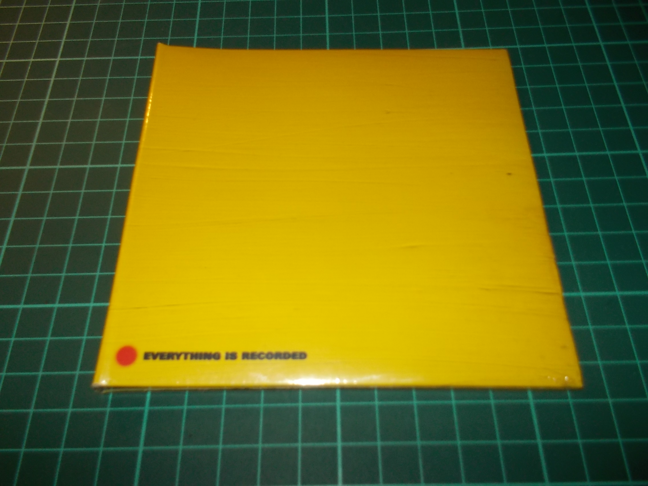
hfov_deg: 61.7
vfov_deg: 48.2
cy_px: 243
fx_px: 543
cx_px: 324
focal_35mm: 29
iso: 200
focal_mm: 4.1
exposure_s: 1/30
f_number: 3.3
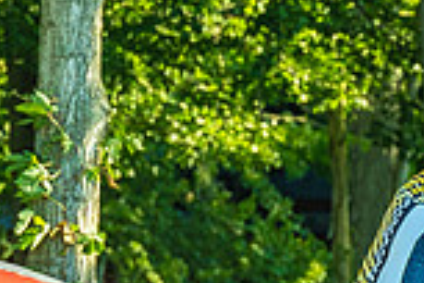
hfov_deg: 4.8
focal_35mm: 425
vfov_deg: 3.2
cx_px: 427
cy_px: 259
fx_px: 5005
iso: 125
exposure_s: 1/250
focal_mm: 75
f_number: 5.6
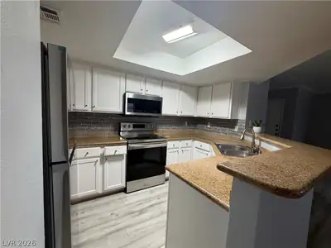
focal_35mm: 14
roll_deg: -3.3
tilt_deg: -4.6
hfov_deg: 102.1
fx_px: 134
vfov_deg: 85.7
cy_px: 124
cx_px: 166
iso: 80
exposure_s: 1/120
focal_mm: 2.22
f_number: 2.2
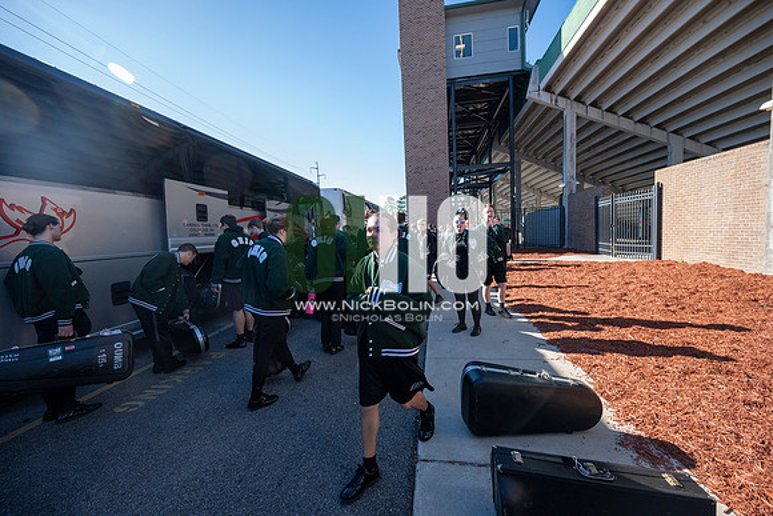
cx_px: 386
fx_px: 301
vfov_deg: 81.2
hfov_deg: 104.2
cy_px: 258
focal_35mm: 14
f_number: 5
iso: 1250
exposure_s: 1/2000
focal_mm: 14
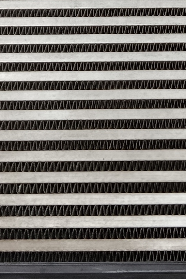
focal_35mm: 122
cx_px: 290
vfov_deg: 15.8
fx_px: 945
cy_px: -97
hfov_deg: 10.8
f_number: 1.7
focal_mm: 5.24
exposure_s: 1/50
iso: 599
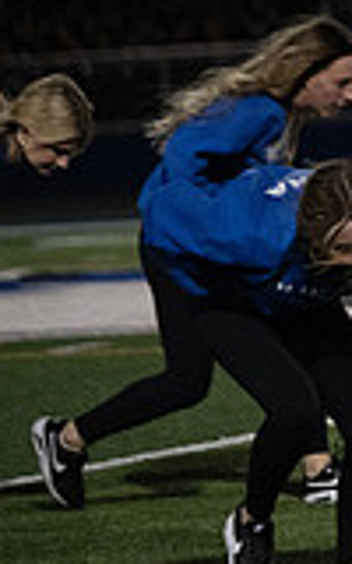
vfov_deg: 5.2
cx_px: 975
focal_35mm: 407
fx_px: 6247
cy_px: 37
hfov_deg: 3.2
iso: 5000
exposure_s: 1/1600
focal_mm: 110
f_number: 2.8
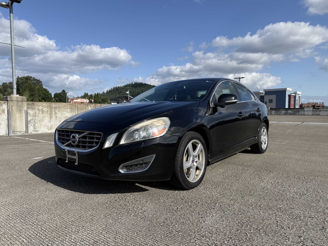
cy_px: 123
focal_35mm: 24
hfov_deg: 71.6
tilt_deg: -2.8
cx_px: 164
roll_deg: -0.2
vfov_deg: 56.8
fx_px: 227
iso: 80
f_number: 1.78
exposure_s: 1/4975
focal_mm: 6.76
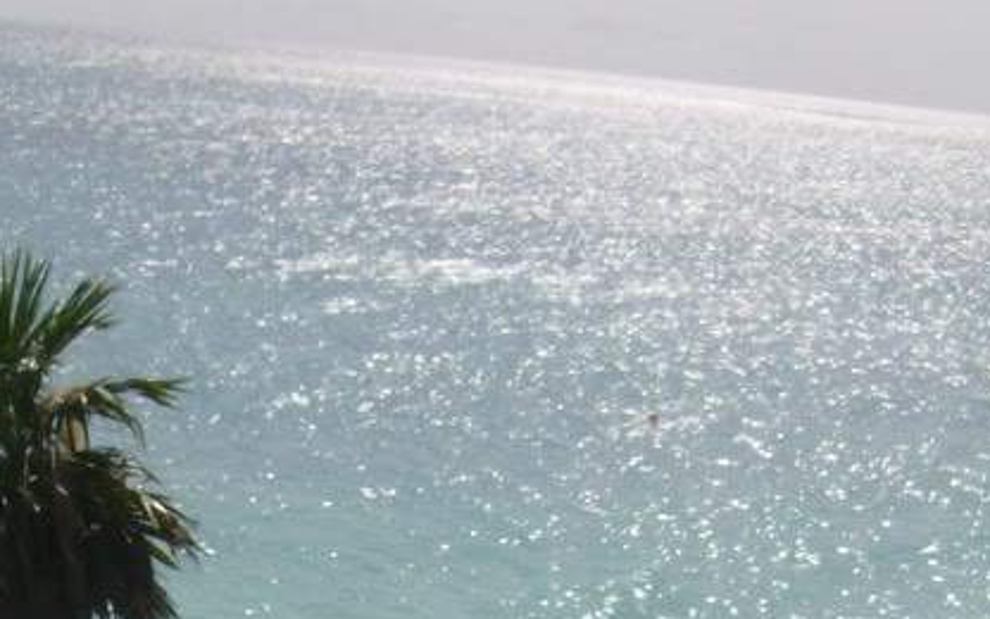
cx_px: 127
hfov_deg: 21.7
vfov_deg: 13.4
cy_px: 833
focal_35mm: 94
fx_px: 2536
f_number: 4.7
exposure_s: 1/2000
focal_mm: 6
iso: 100
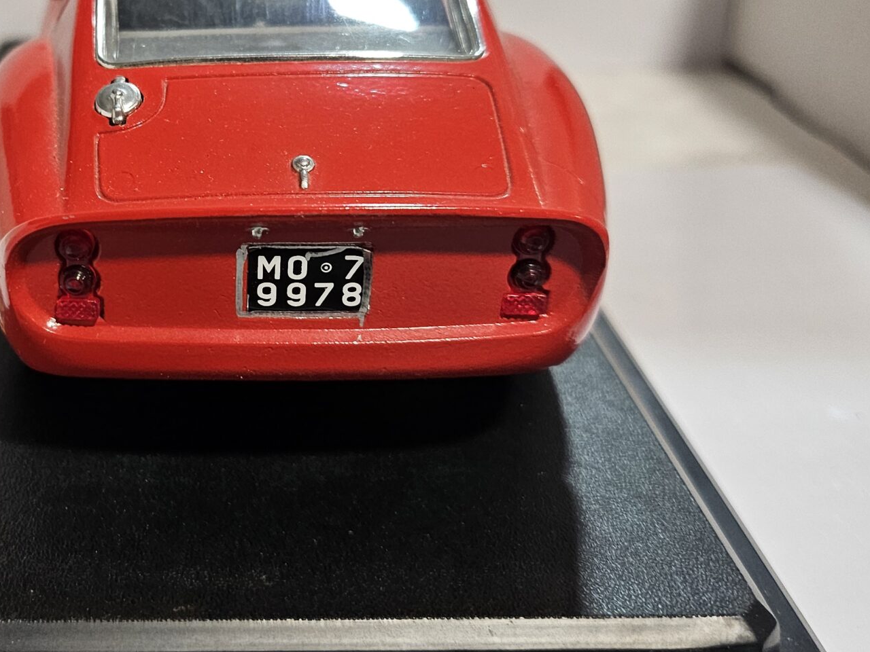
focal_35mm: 48
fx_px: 1206
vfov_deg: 30.0
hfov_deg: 37.8
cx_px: 144
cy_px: 196
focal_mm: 5
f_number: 1.8
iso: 200
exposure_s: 1/100
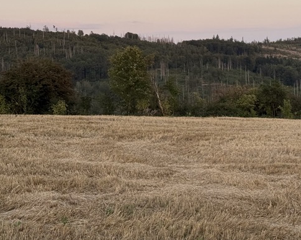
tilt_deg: -1.4
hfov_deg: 19.1
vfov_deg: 15.5
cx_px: 254
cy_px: 71
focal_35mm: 99
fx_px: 882
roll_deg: +1.3
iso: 64
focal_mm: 6.76
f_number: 1.78
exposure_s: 1/693
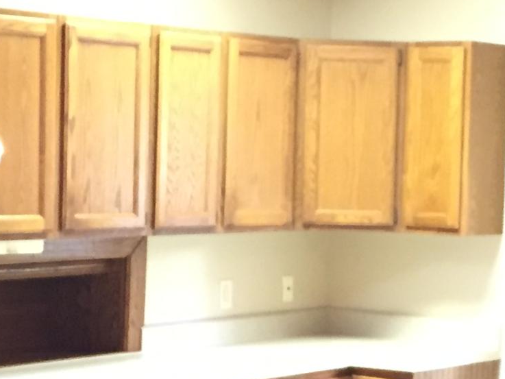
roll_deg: -4.1
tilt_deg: -5.2
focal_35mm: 118
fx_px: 1722
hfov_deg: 16.6
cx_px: 339
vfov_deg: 12.5
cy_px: 310
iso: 250
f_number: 2.2
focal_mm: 4.15
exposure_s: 1/30
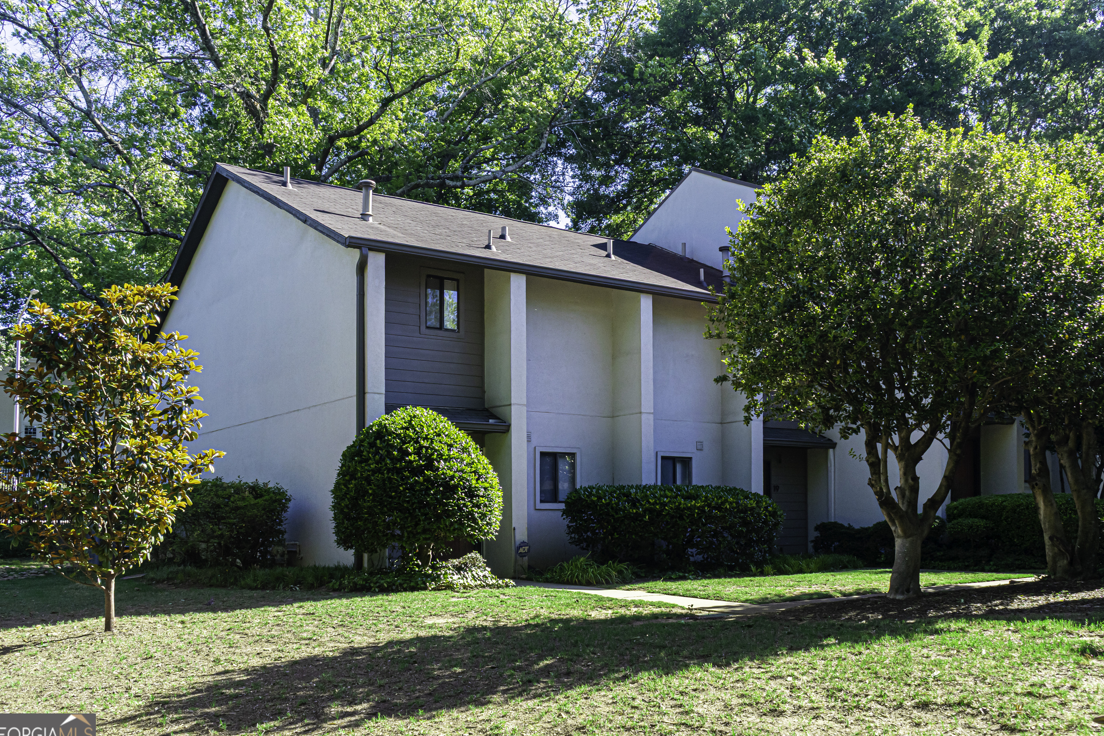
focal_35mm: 34
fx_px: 1043
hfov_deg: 55.8
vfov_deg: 38.9
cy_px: 372
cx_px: 551
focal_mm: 22
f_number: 8
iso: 200
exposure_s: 1/160
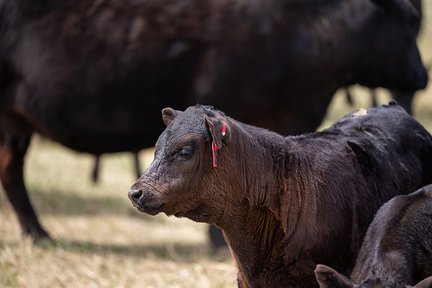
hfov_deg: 10.3
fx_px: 2400
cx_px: 216
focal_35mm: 200
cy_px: 144
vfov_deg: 6.9
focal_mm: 200
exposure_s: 1/1000
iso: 125
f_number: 2.8
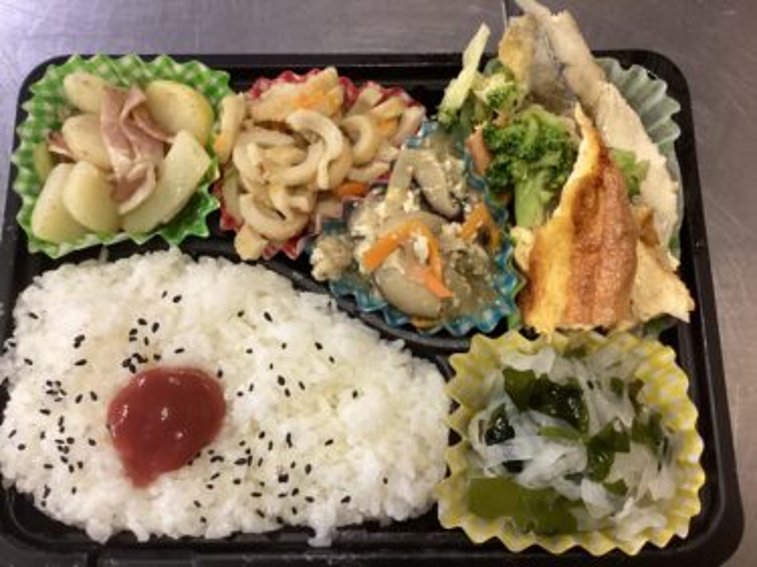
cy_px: 284
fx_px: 678
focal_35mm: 31
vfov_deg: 45.4
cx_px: 378
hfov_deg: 58.4
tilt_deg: -77.1
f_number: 2.4
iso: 200
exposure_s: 1/60
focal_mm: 3.3
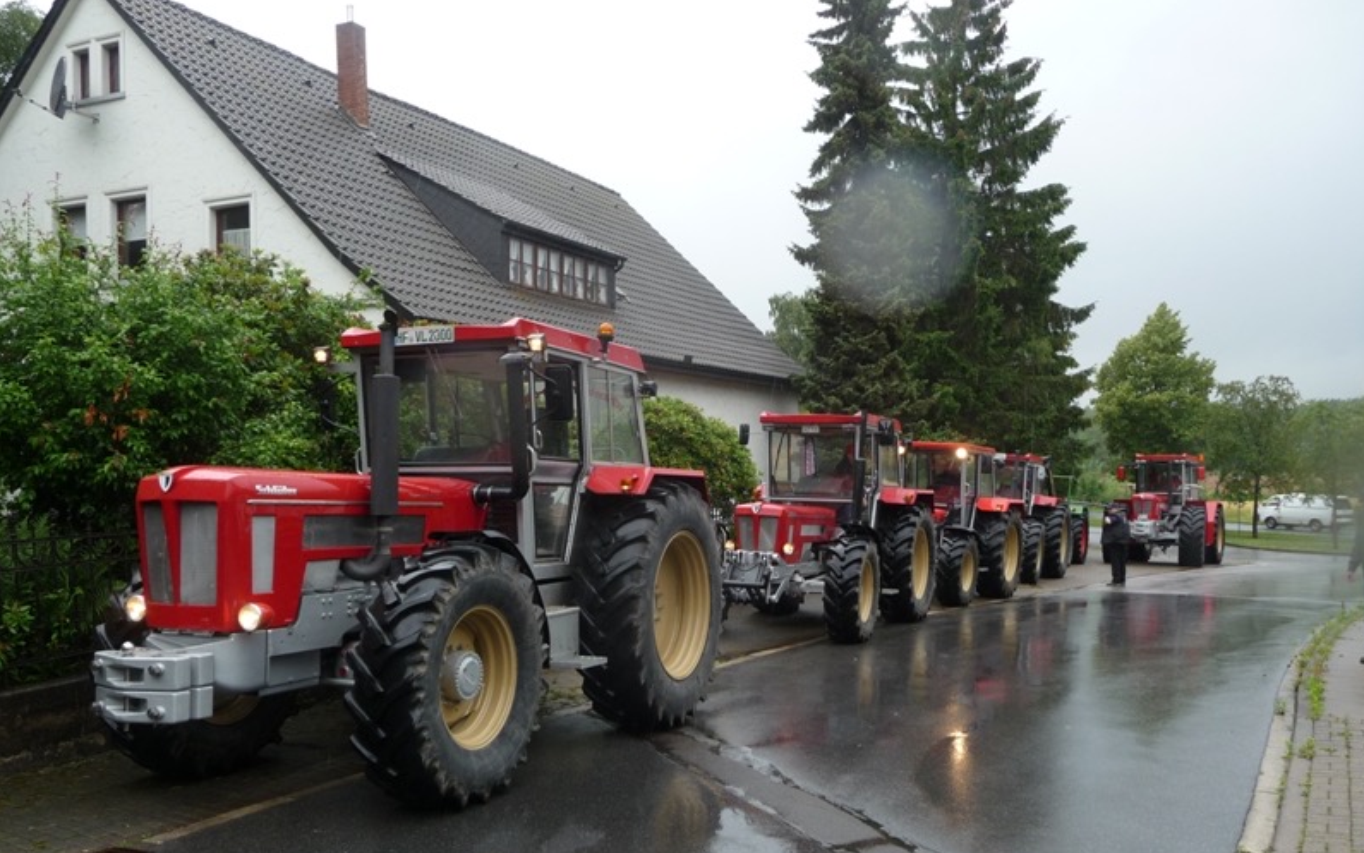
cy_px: 505
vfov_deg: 39.3
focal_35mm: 32
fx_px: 1190
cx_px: 683
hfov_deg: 59.7
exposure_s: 1/125
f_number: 3.4
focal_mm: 5
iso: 100
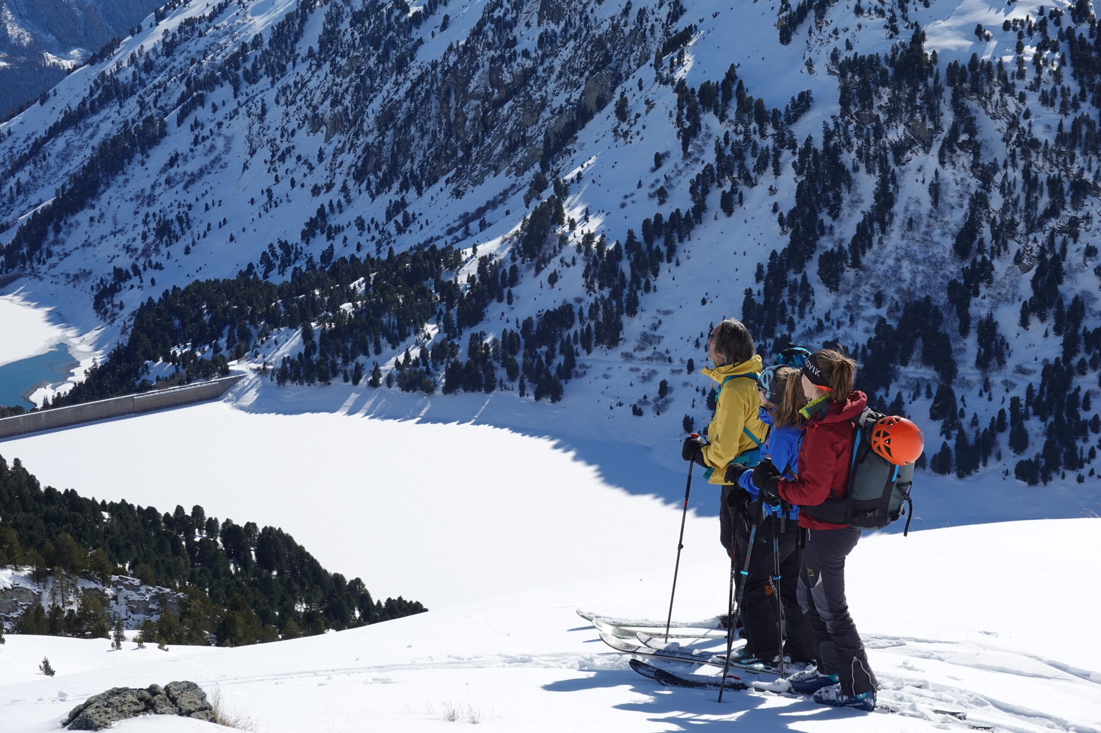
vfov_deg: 20.0
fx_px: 2079
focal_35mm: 68
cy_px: 366
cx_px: 550
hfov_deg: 29.7
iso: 100
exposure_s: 1/800
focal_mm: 24.84
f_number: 5.6
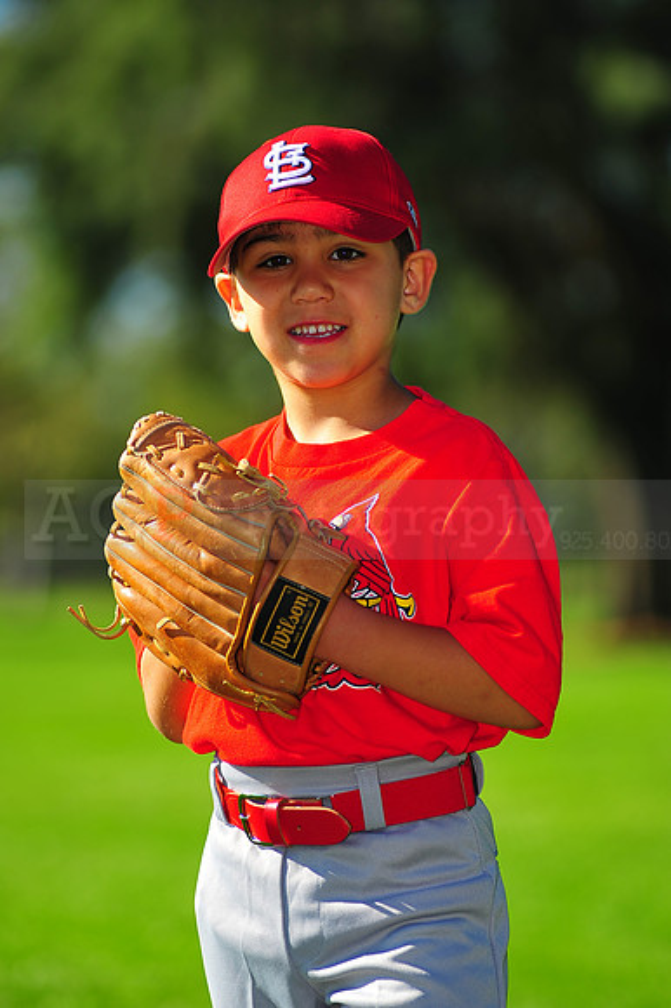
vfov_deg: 11.4
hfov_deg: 7.6
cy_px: 504
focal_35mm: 180
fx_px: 5038
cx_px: 336
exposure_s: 1/1250
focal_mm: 180
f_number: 4
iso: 200
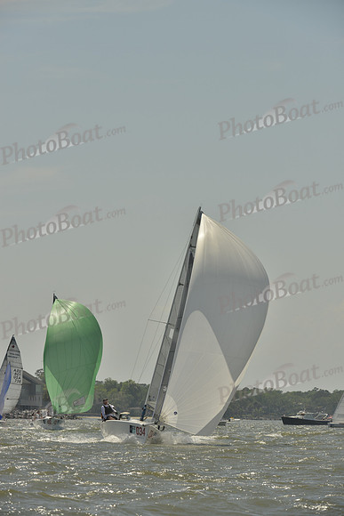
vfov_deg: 10.3
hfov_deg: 6.9
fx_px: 2865
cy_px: 258
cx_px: 172
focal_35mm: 200
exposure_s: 1/1600
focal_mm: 200
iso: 280
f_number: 10
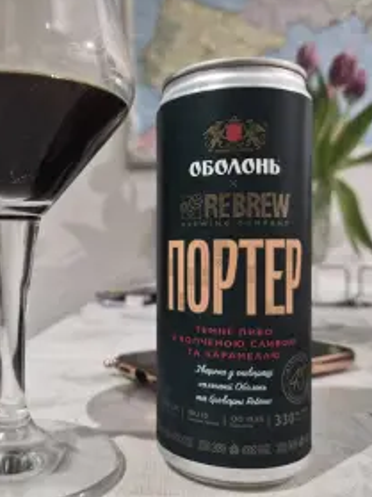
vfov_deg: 55.4
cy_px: 255
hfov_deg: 42.3
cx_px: 119
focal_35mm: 33
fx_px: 473
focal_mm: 5.4
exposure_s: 1/100
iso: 1600
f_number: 1.8
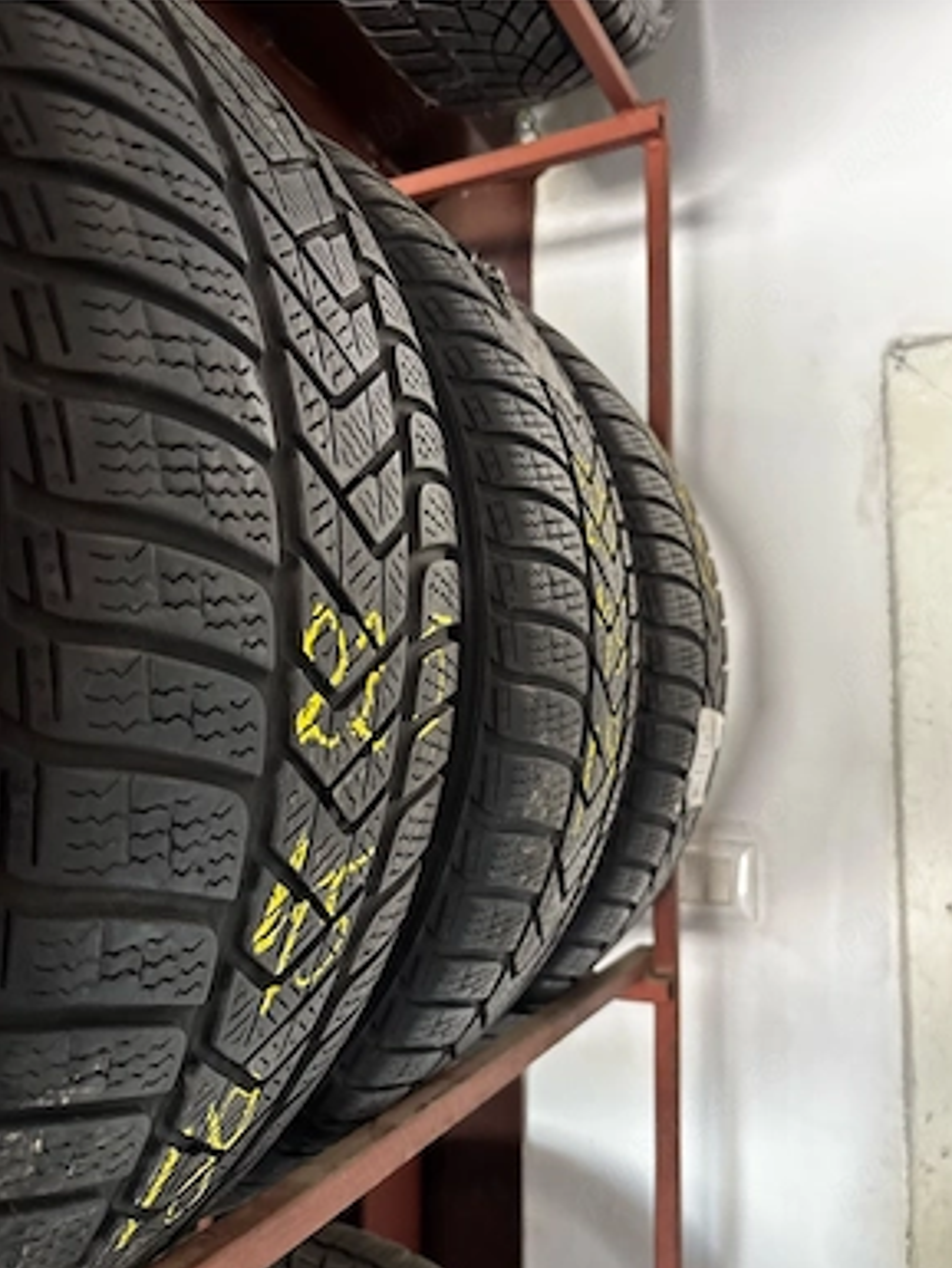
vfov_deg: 65.3
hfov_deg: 51.4
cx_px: 491
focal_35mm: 27
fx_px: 990
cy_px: 655
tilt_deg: +5.0
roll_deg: -1.5
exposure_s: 1/60
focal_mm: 5.96
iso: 250
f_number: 1.6
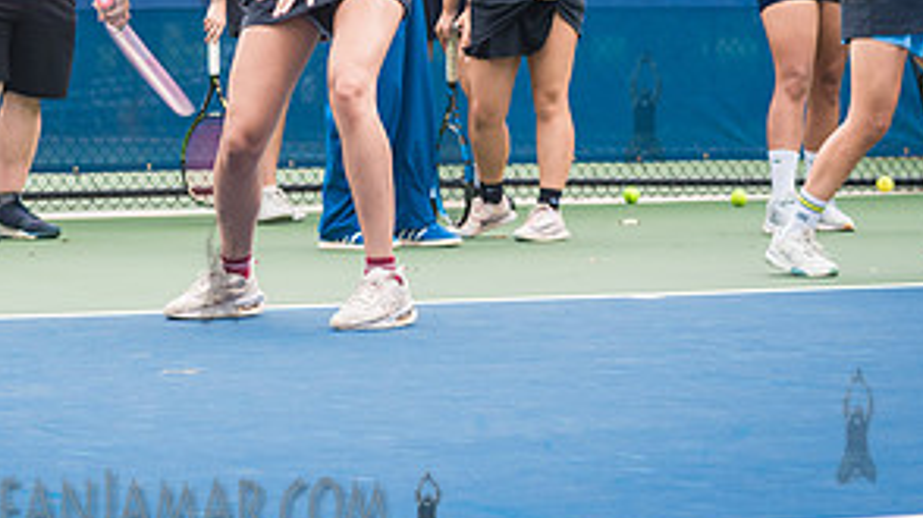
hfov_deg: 10.4
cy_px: -53
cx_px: 174
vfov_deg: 5.9
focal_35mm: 206
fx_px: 5039
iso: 200
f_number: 4.5
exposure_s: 1/320
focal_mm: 92
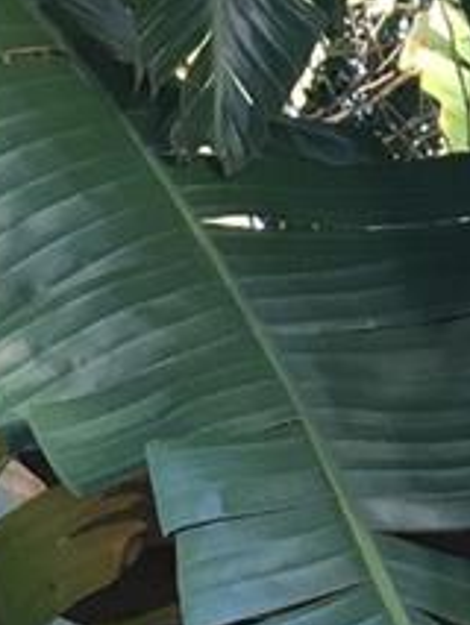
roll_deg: +1.6
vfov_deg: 10.6
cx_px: 764
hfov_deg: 8.8
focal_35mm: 163
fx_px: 2948
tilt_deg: -4.8
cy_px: 1429
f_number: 2.2
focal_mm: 4.15
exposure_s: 1/30
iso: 32
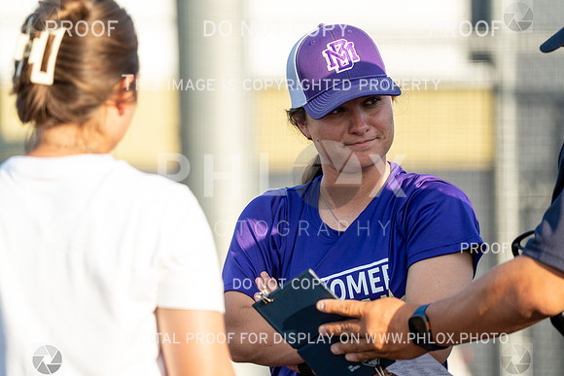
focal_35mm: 478
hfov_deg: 4.3
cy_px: 188
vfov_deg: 2.9
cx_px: 282
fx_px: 7490
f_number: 6.3
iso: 400
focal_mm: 478
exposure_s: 1/800
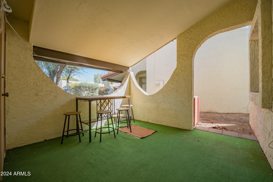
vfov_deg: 81.0
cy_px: 91
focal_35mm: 14
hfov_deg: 104.1
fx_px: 106
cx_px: 136
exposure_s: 1/320
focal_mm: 14
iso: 200
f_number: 4.5
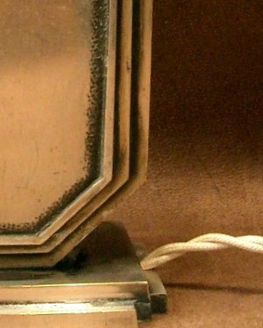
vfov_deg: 17.3
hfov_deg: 14.1
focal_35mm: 109
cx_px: 58
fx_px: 1060
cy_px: 16
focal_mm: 5.8
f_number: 2.6
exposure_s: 1/50
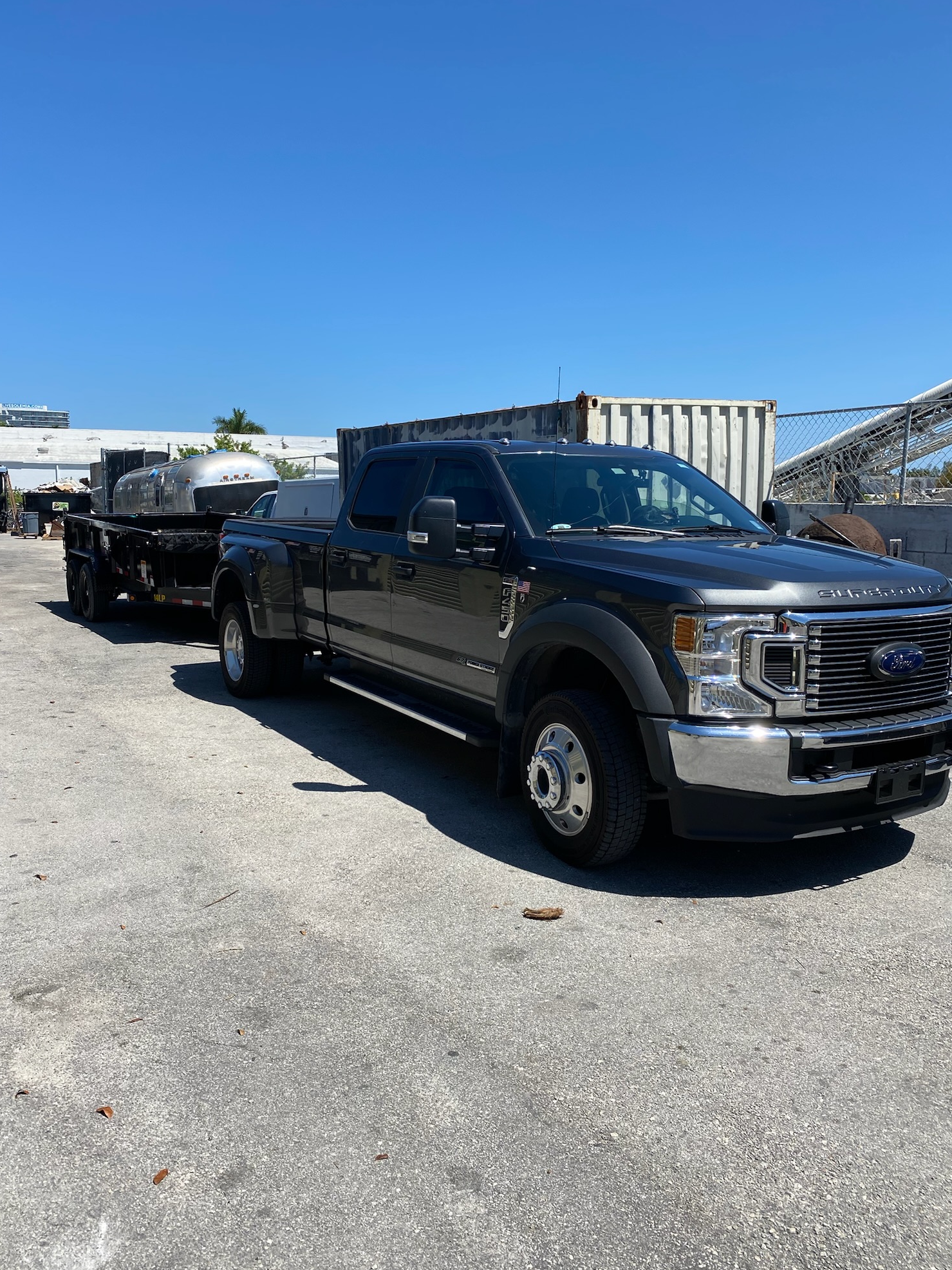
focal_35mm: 27
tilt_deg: -5.8
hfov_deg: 51.4
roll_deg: -0.7
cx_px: 465
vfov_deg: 65.3
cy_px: 643
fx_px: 990
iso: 32
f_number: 1.8
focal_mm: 4.25
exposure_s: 1/3300
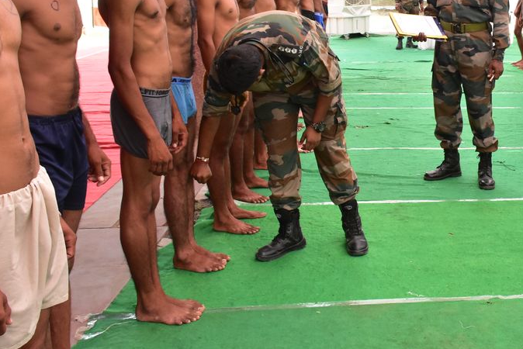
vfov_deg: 28.0
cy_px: 133
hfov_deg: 39.1
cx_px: 439
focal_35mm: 48
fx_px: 698
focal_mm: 18
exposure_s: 1/250
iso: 1600
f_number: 8
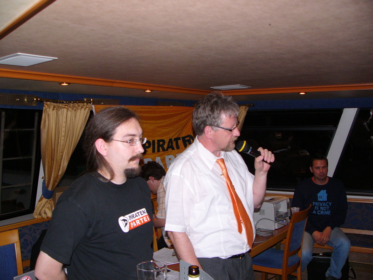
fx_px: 388
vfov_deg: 39.7
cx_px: 186
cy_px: 140
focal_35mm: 36
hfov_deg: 51.4
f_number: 2.8
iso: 150
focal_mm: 6
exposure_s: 1/80
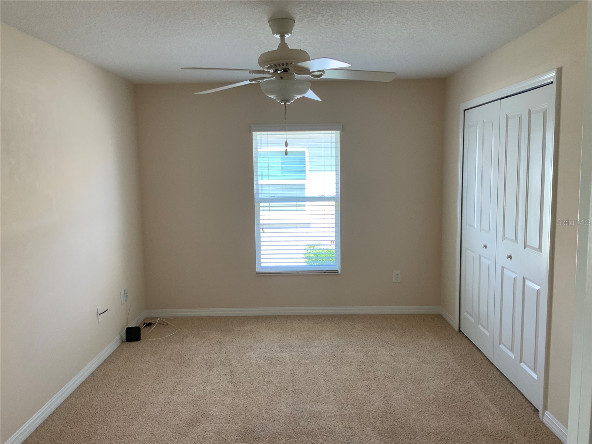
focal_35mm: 29
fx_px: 496
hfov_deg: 61.7
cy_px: 222
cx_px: 296
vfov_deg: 48.2
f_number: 1.8
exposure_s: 1/60
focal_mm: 3
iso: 40
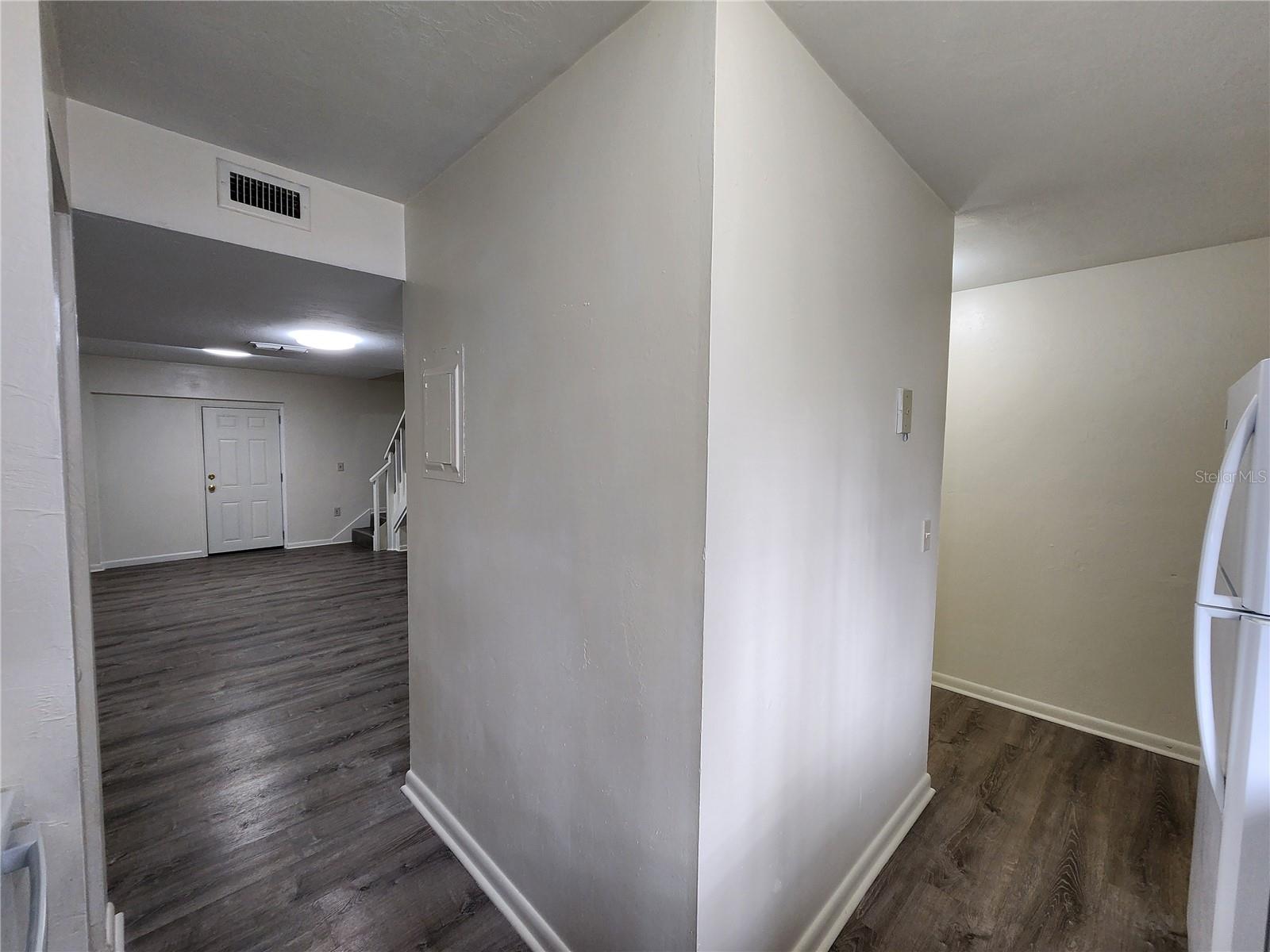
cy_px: 476
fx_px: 477
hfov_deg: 106.2
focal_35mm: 13
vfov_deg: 89.9
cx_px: 635
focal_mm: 2.2
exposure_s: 1/60
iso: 200
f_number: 2.2
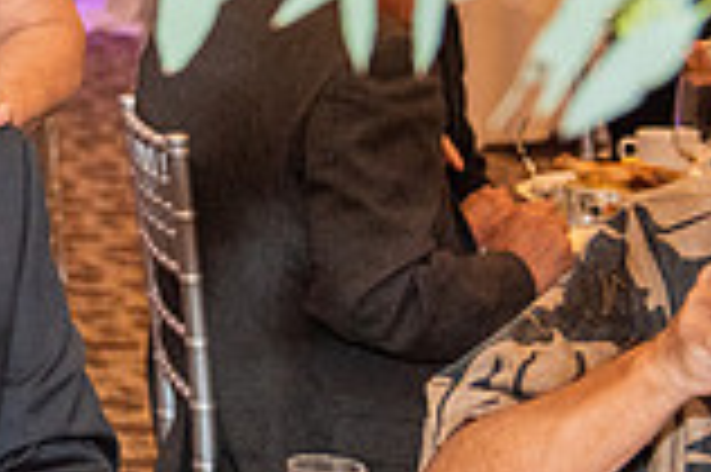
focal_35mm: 162
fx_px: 3196
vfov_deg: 8.4
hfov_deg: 11.9
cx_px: -450
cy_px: -92
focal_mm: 44
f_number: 3.5
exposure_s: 1/160
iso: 1600
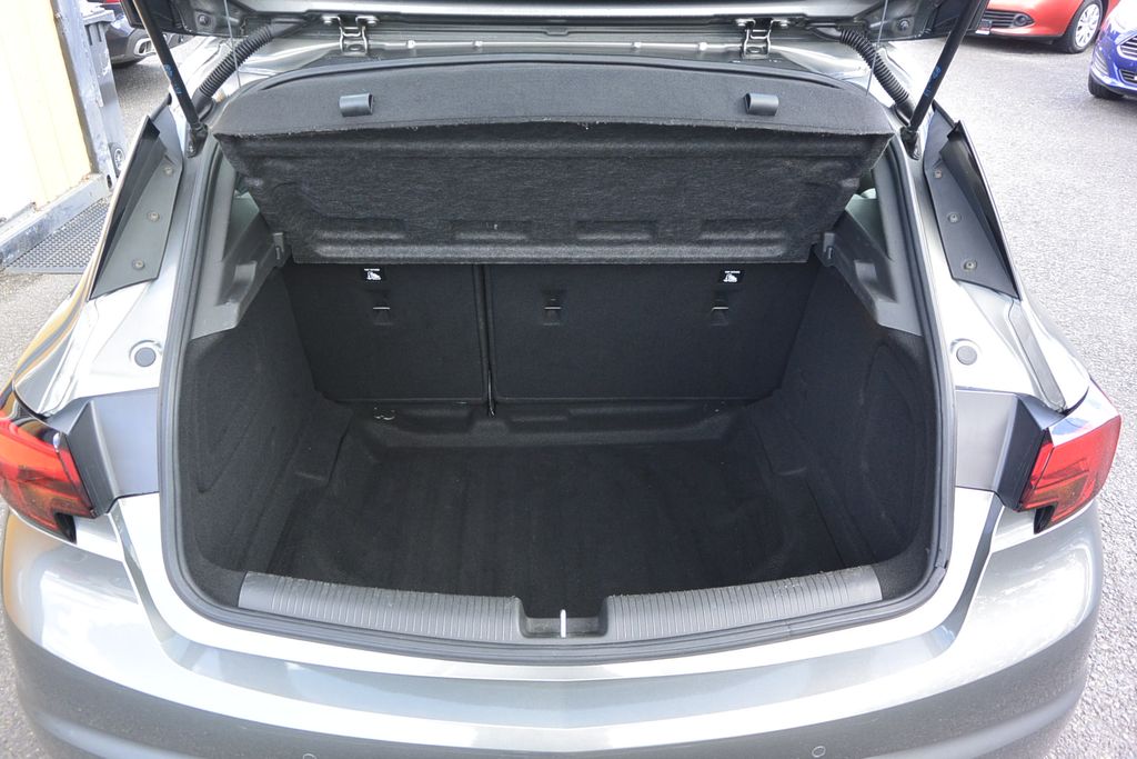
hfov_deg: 67.4
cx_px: 568
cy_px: 380
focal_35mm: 27
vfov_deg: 47.9
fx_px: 853
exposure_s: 1/100
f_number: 3.5
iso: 160
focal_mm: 10
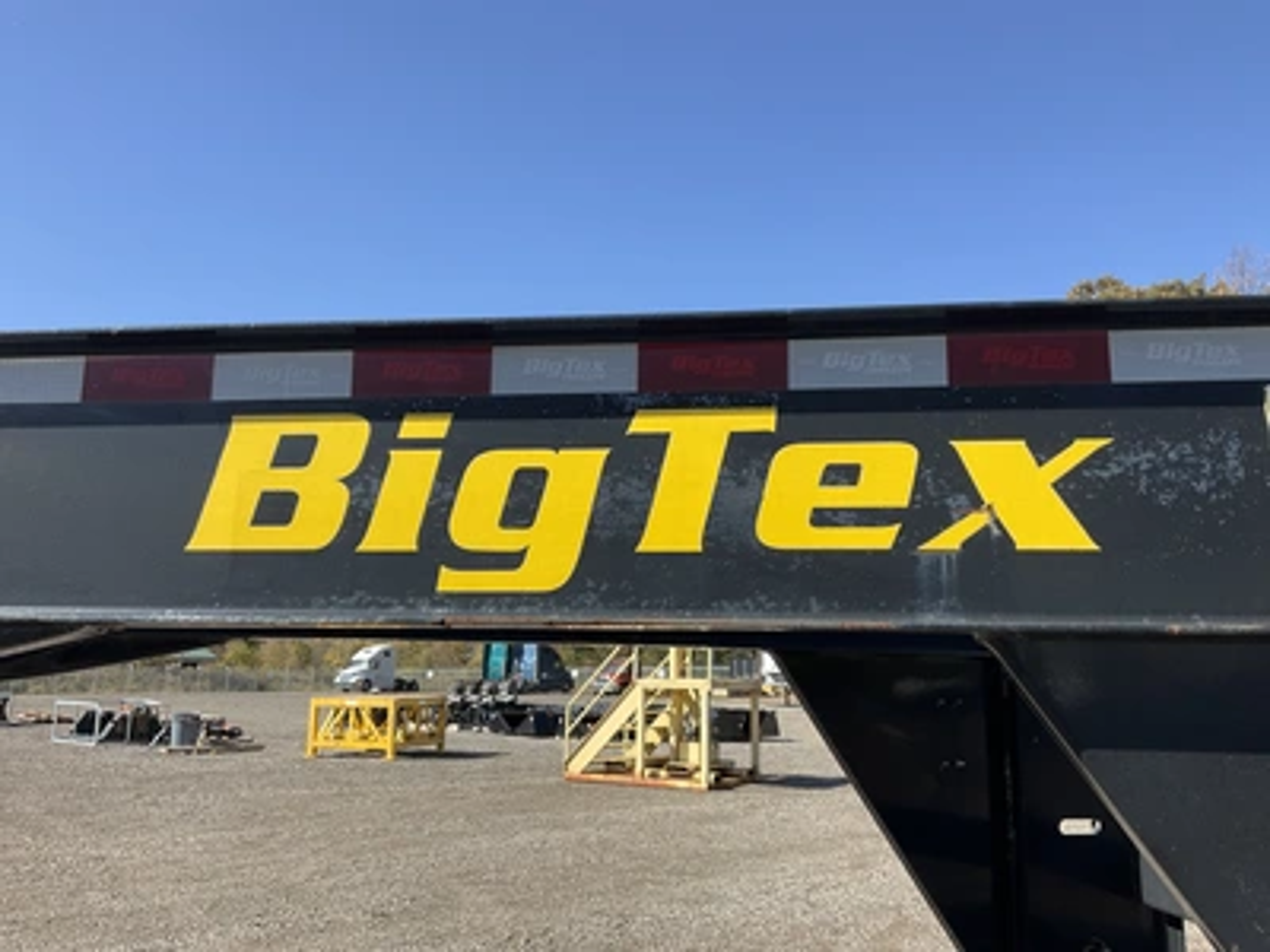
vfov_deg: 48.2
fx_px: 1064
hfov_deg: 61.7
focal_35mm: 29
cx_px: 635
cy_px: 476
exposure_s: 1/1195
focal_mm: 3
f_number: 1.8
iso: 25
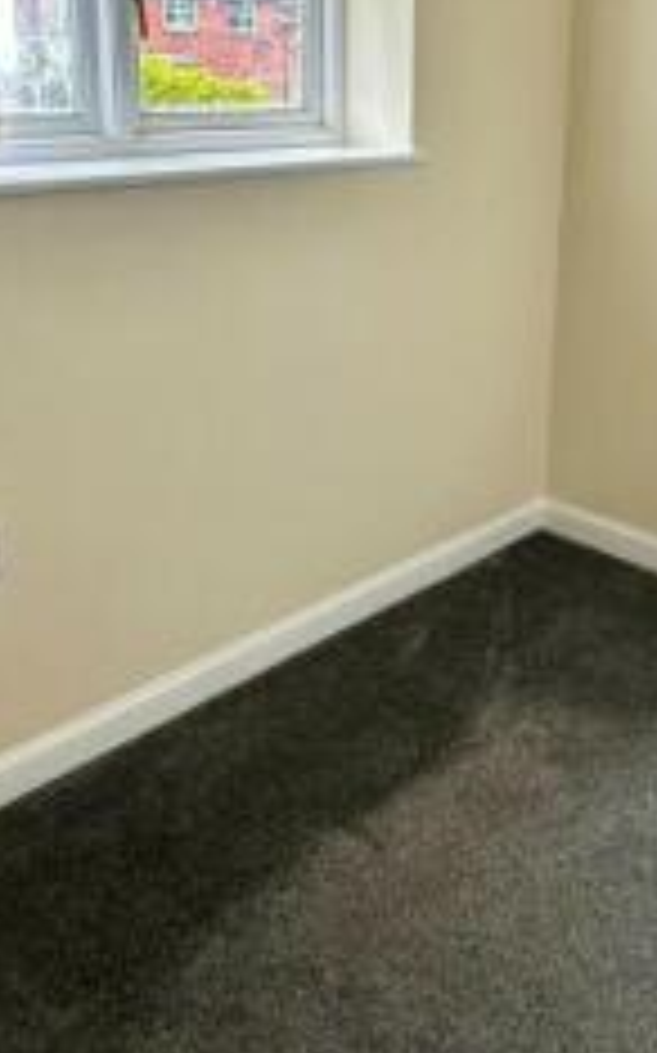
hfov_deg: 34.1
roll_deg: -1.1
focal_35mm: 37
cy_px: 317
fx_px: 1061
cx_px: 430
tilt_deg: -14.2
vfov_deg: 51.4
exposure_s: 1/99
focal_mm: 2.22
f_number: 2.2
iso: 80
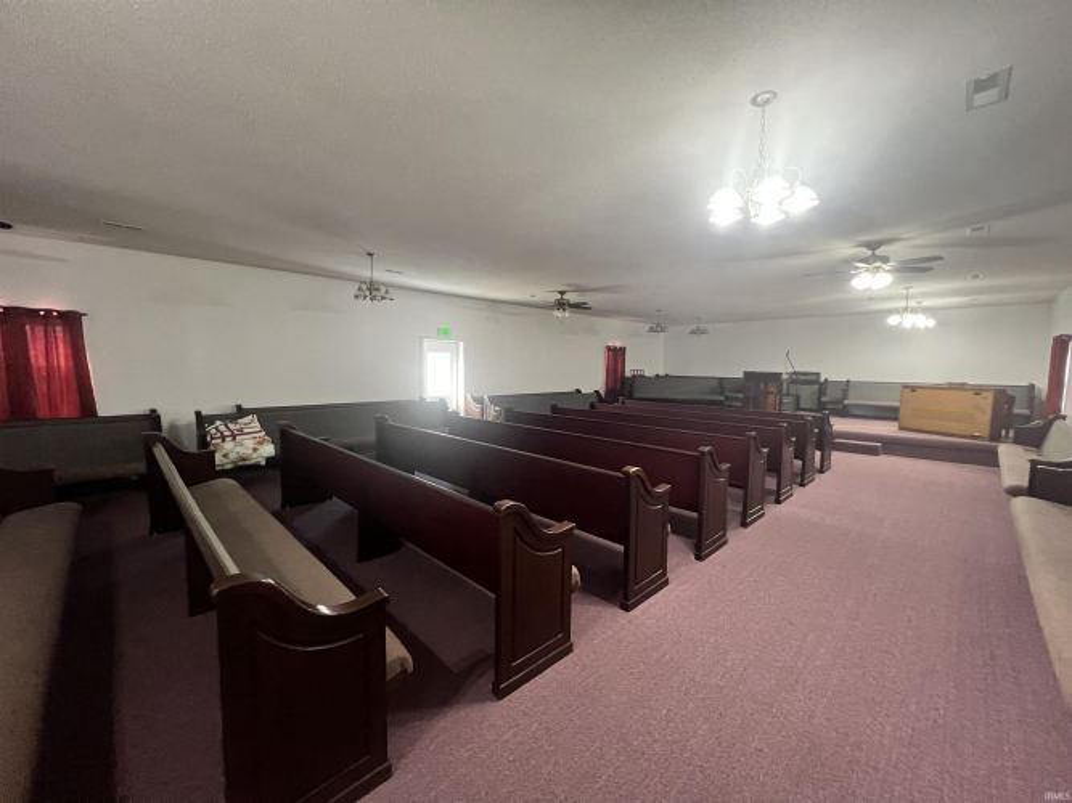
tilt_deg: -6.2
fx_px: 403
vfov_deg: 89.9
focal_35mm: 13
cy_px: 402
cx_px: 536
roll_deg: -0.6
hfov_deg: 106.2
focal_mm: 1.57
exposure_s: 1/60
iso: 500
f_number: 1.8
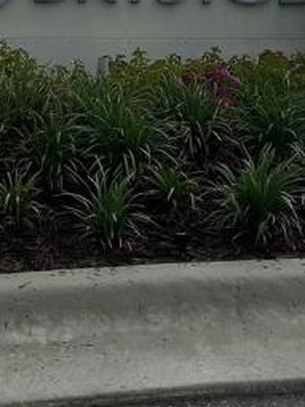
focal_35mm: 82
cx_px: 158
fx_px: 964
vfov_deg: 22.7
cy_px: -21
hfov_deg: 18.0
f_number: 1.8
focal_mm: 3
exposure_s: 1/2320
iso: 16
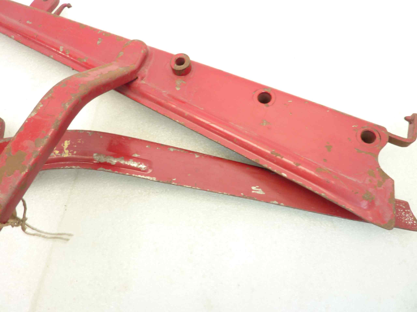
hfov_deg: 69.4
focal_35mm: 25
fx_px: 301
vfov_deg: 54.9
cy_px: 156
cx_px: 208
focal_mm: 4.1
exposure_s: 1/8
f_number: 3.3
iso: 80
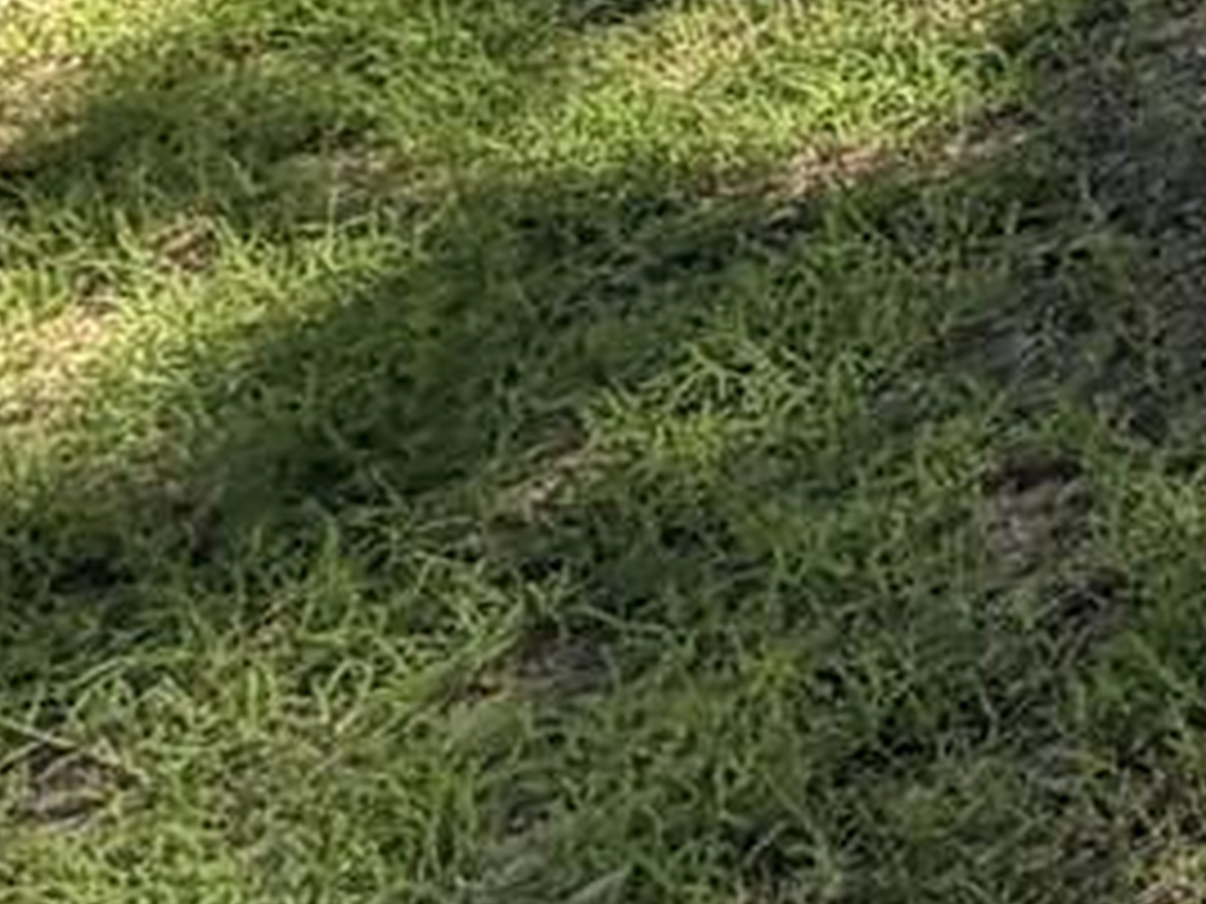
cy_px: -1313
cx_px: 3866
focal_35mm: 107
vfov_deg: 11.3
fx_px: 3728
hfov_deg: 10.5
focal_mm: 2.22
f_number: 2.2
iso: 40
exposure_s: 1/531
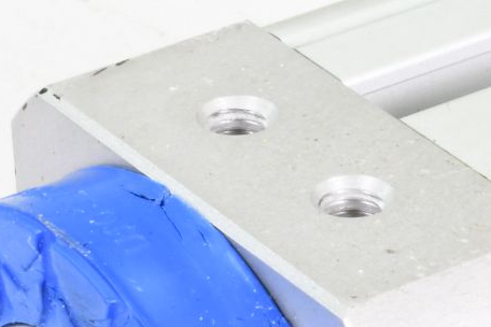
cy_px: 350
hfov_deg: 6.5
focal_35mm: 316
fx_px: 4310
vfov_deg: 4.3
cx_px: 555
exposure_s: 1/4
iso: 250
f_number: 32
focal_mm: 45
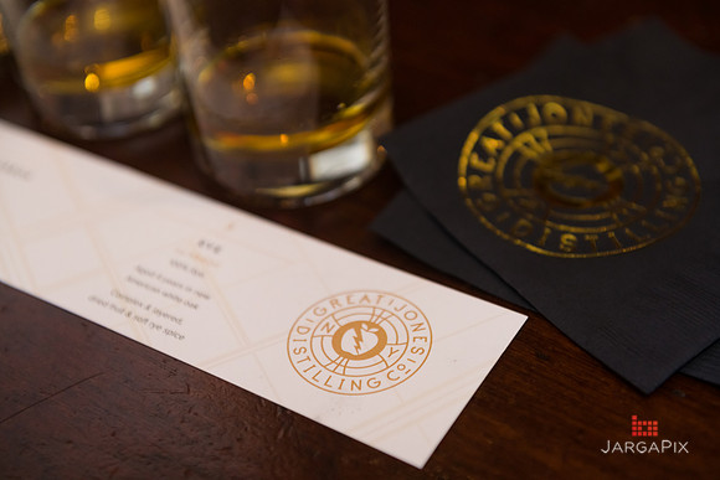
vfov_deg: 22.6
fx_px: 1200
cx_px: 360
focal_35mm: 60
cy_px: 240
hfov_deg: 33.4
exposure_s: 1/125
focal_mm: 60
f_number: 3.2
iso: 1000
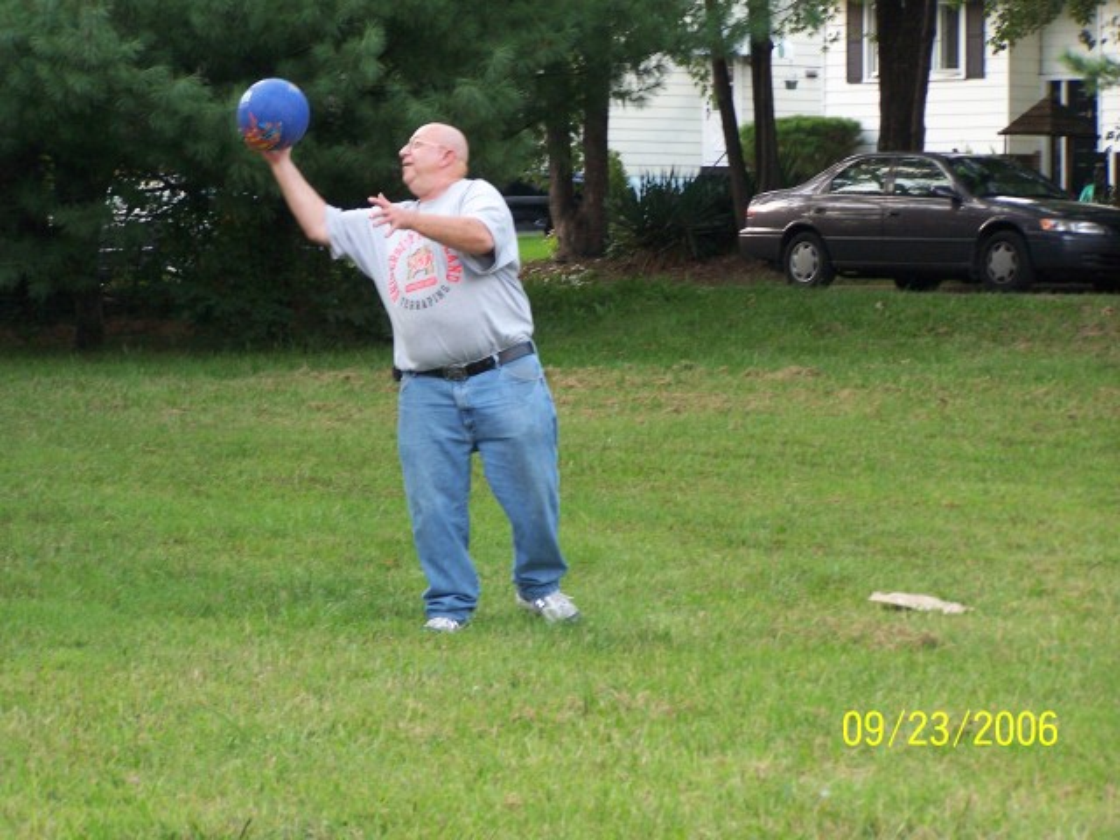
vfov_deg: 11.6
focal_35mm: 128
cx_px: 560
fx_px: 4141
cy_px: 420
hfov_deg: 15.4
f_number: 3.2
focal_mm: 21.2
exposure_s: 1/125
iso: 140
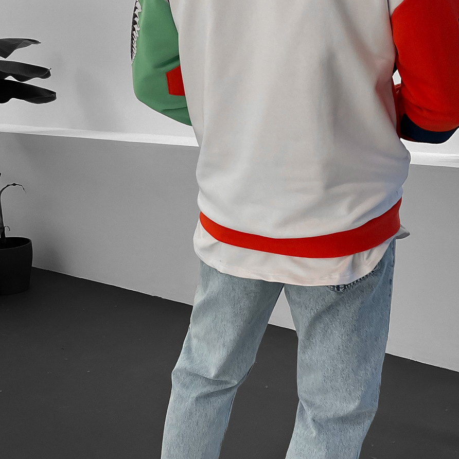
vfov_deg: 36.8
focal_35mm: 46
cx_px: 239
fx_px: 690
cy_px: 225
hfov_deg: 36.8
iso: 50
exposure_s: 1/100
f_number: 1.8
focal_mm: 3
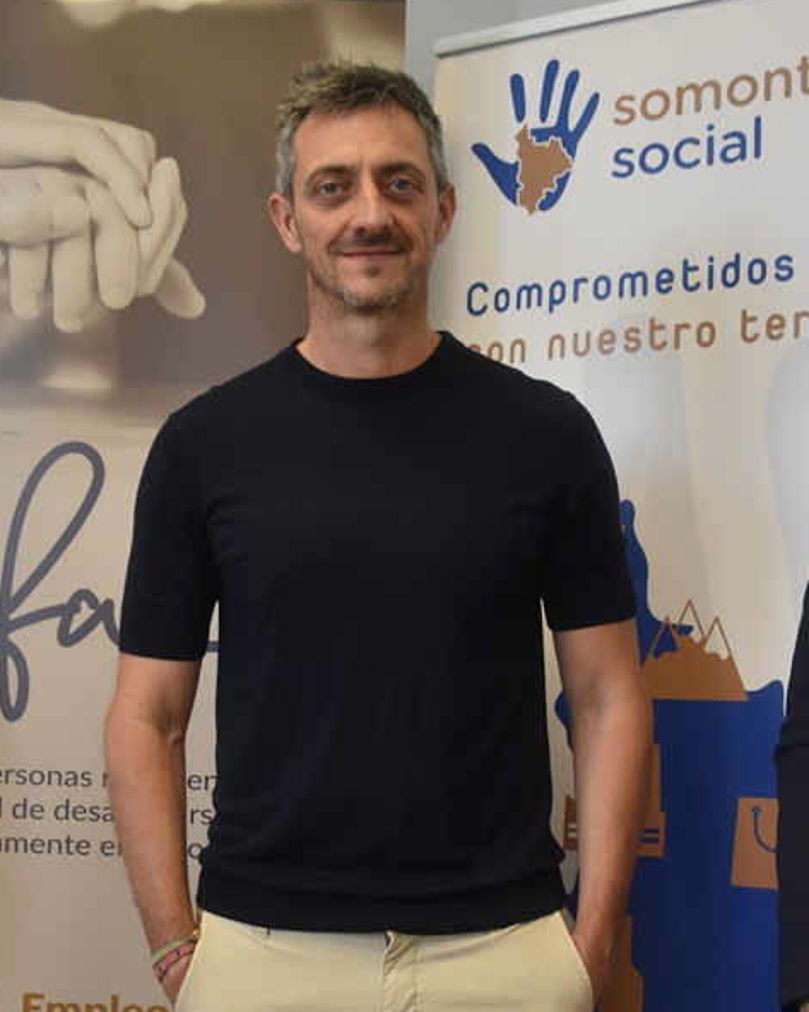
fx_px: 1796
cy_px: 525
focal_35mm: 60
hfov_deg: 25.3
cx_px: 303
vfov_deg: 31.5
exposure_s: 1/125
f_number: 5.6
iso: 800
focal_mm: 21
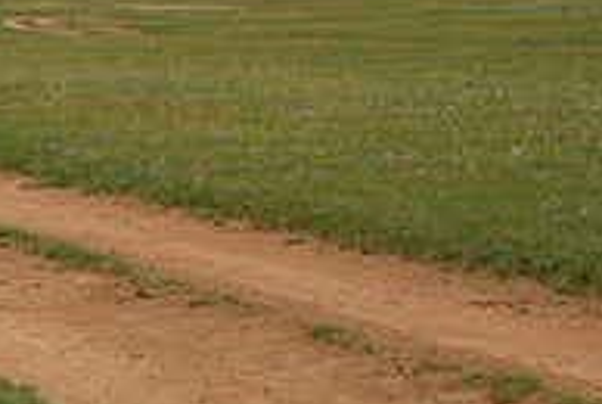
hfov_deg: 12.3
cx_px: -233
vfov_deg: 8.5
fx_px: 2696
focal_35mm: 161
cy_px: 491
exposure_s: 1/1250
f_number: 6.3
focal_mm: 26
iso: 400
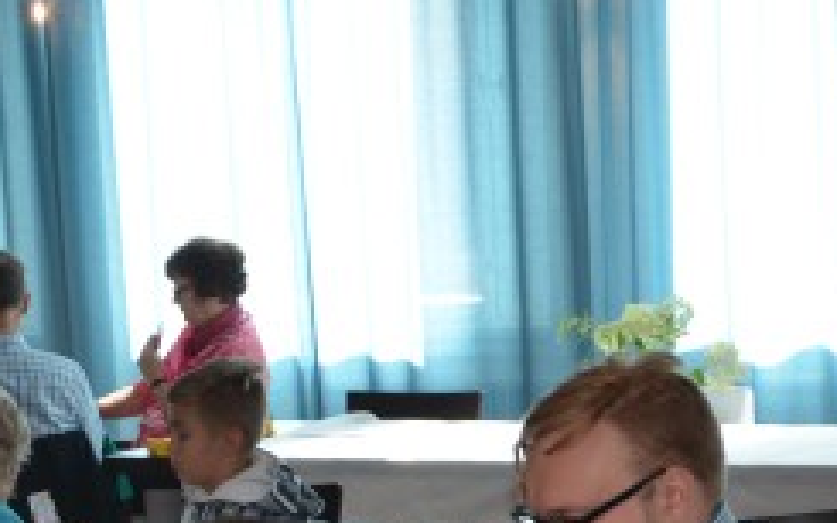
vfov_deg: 8.8
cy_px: 720
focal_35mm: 146
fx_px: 3330
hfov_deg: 14.2
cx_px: 68
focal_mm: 34
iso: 500
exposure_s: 1/60
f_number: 4.2
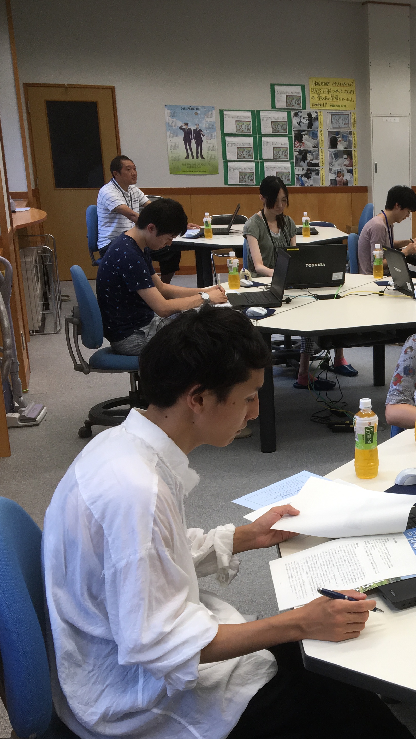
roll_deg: -1.0
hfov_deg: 24.8
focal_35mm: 44
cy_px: 364
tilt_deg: -15.9
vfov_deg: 46.4
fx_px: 863
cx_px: 483
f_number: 2.2
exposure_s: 1/60
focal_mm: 4.15
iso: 32
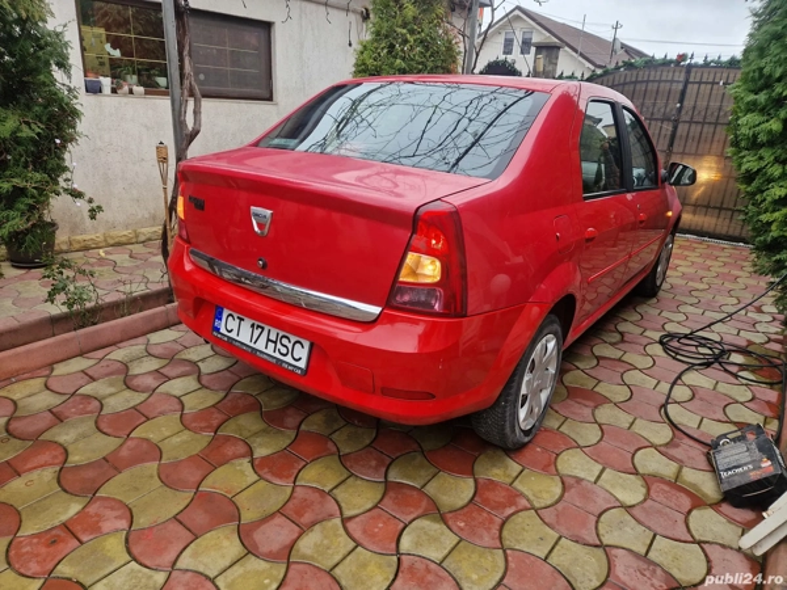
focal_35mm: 23
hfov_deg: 73.9
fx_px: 523
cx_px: 394
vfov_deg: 58.9
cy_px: 295
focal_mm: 5.4
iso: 50
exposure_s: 1/180
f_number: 1.8
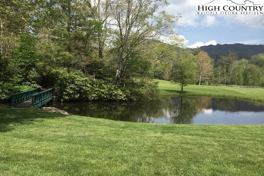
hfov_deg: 57.2
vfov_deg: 39.9
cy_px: 99
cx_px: 129
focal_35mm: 33
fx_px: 242
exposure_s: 1/1164
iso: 25
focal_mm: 3.3
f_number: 2.4
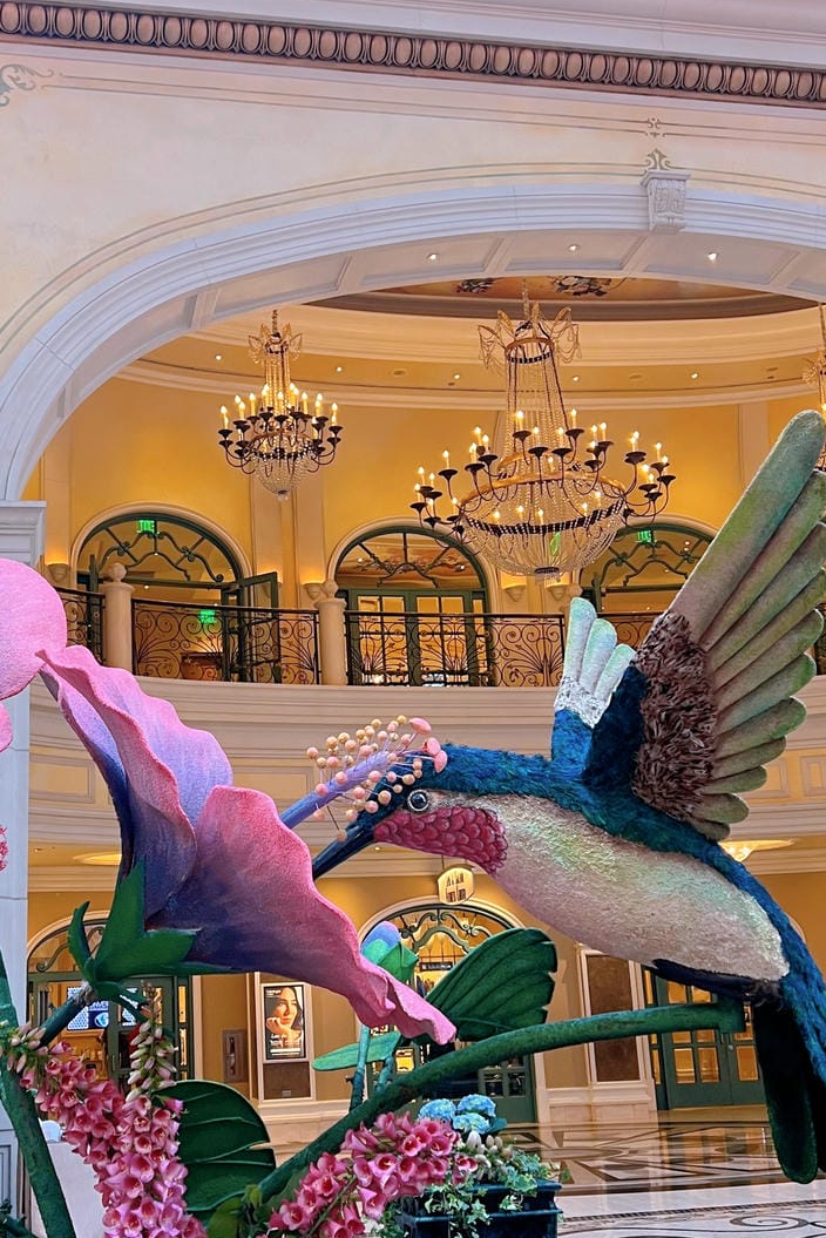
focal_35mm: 41
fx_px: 1410
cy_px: 649
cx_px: 300
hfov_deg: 32.5
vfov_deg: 47.4
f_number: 1.5
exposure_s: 1/60
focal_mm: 5.7
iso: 160
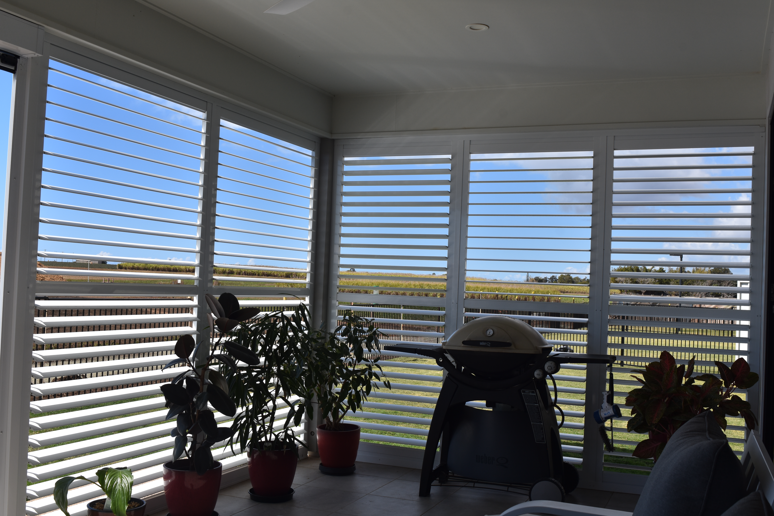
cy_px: 258
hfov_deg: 51.3
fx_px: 806
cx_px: 387
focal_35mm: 38
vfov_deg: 35.5
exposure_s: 1/400
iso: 160
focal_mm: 25
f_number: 10
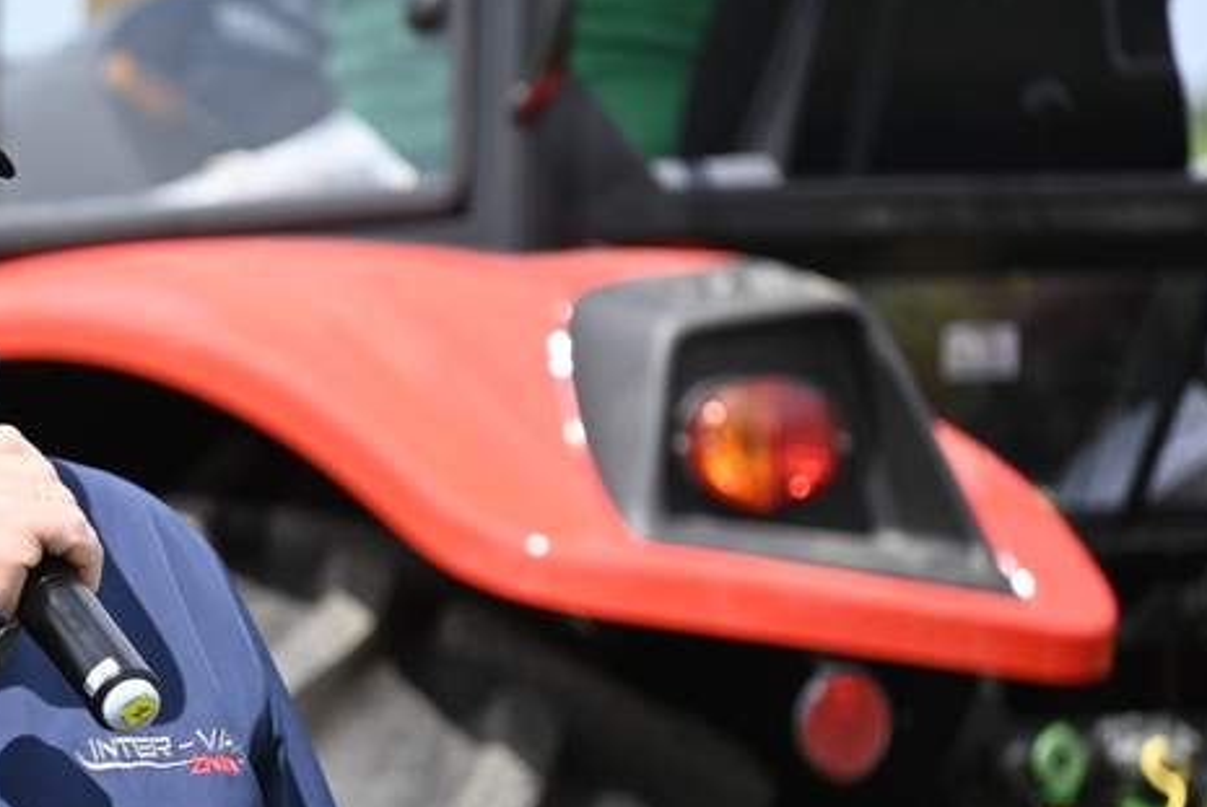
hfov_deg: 4.7
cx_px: -104
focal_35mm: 440
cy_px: 584
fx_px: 14766
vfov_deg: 3.1
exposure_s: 1/640
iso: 250
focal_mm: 200
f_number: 6.3
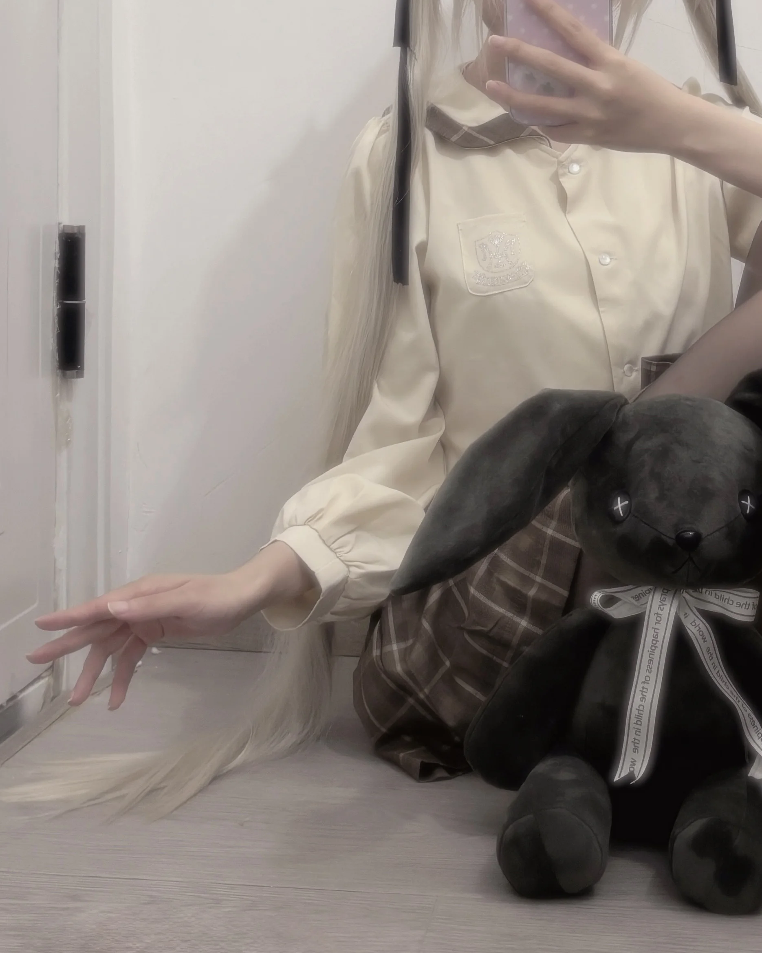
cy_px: 232
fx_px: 1748
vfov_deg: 30.0
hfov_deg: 24.3
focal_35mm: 62
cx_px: 579
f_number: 1.6
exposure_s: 1/50
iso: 320
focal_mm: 5.96
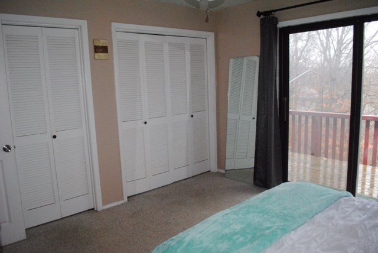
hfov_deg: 67.3
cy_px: 126
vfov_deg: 48.0
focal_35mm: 27
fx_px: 284
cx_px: 189
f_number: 3.5
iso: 1600
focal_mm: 18
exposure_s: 1/50
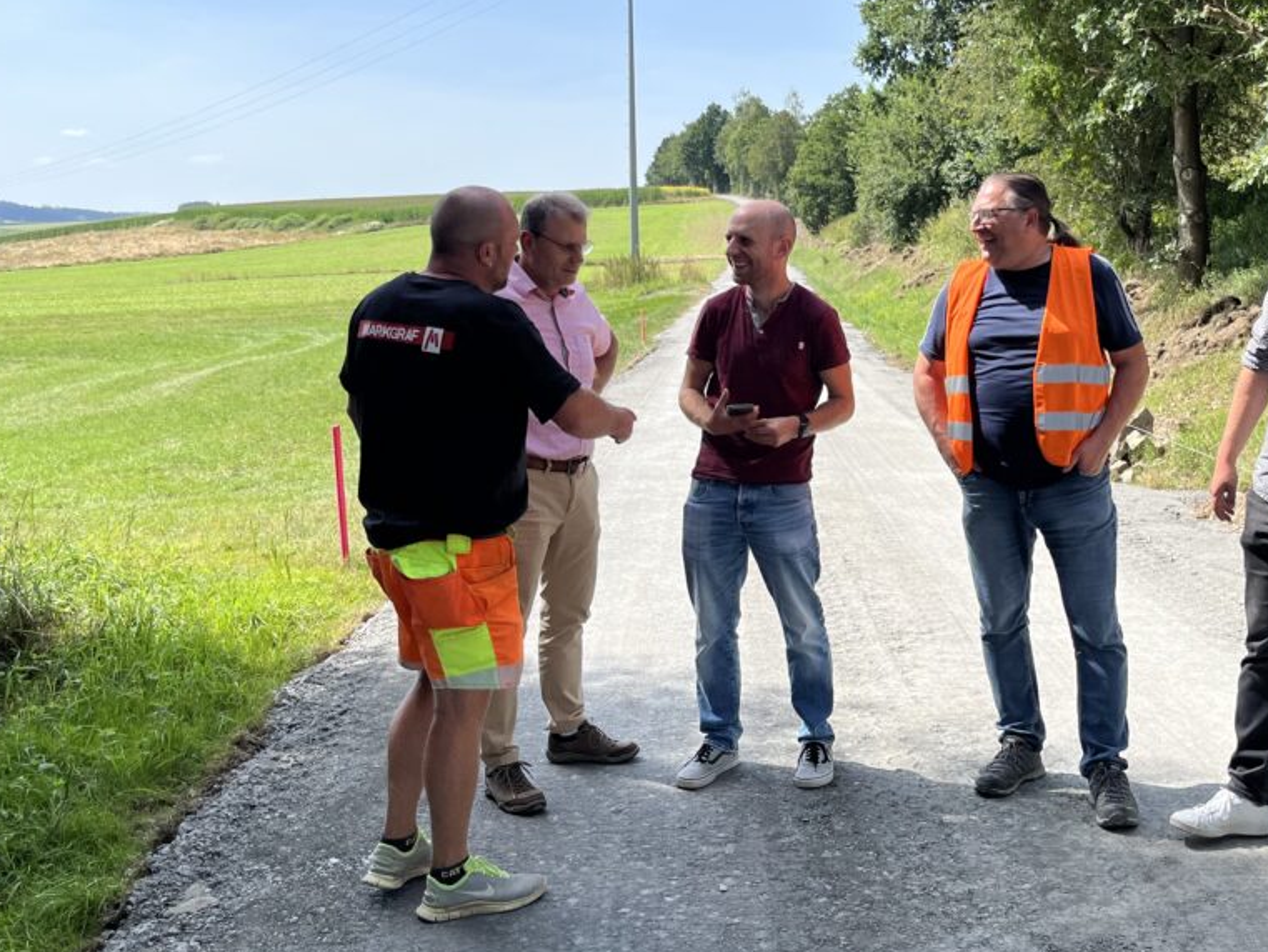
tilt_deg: -4.1
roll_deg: +0.7
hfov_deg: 44.9
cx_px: 873
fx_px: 1502
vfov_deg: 35.1
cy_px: 417
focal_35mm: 41
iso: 50
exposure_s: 1/2222
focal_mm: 5.1
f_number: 1.6
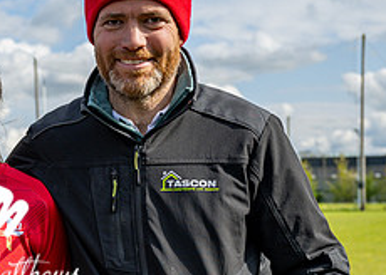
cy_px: 225
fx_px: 1041
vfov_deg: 15.0
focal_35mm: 95
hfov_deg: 20.0
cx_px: -45
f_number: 4
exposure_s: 1/800
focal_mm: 33.5
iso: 100
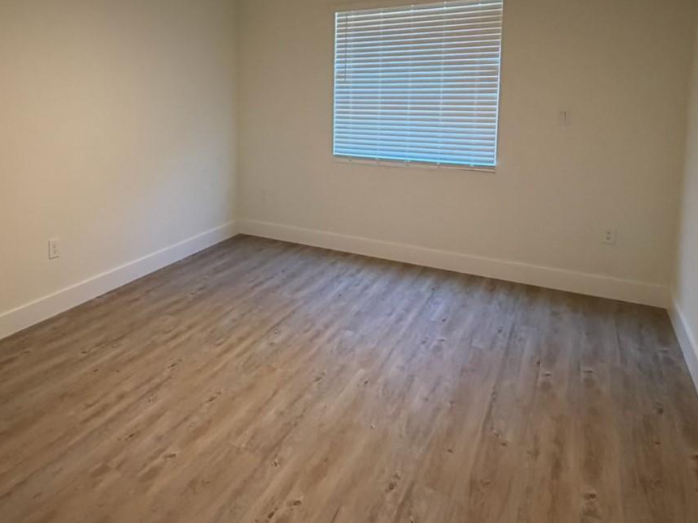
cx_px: 236
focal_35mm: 26
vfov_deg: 51.4
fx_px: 524
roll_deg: +1.1
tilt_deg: -7.9
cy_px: 150
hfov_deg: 65.6
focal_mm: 2.22
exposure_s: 1/60
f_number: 2.2
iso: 320
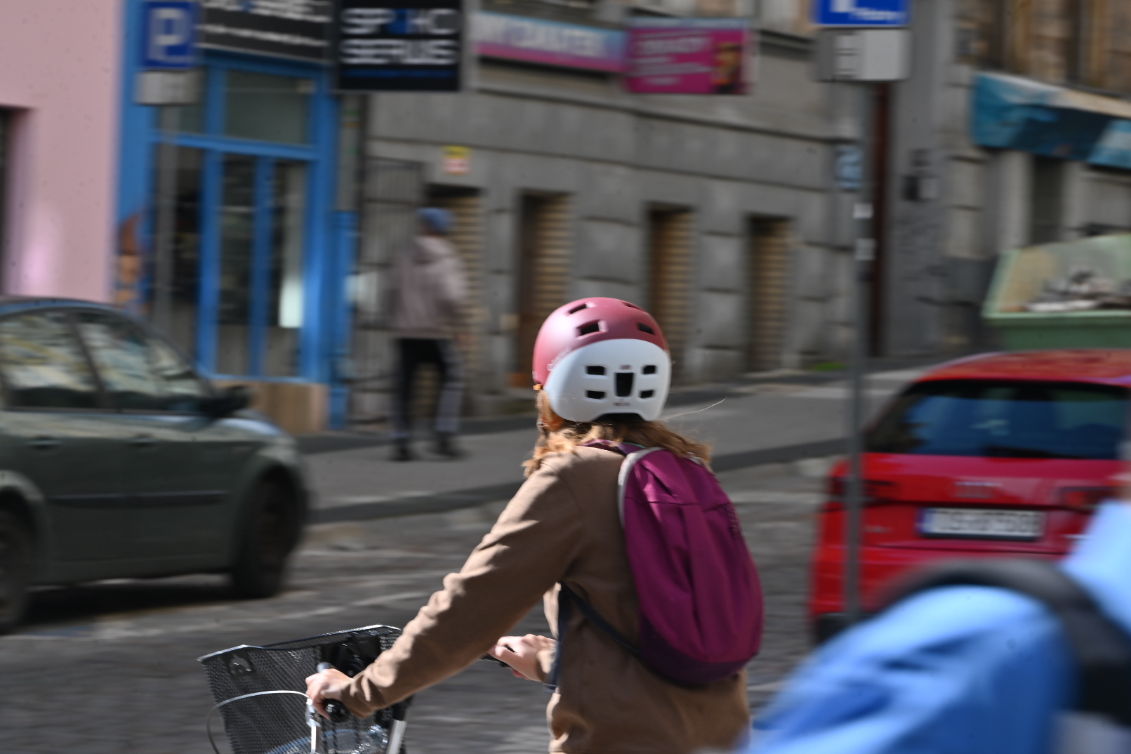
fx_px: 5686
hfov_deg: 11.4
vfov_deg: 7.6
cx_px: 565
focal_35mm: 181
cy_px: 376
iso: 100
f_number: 16
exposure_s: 1/80
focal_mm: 180
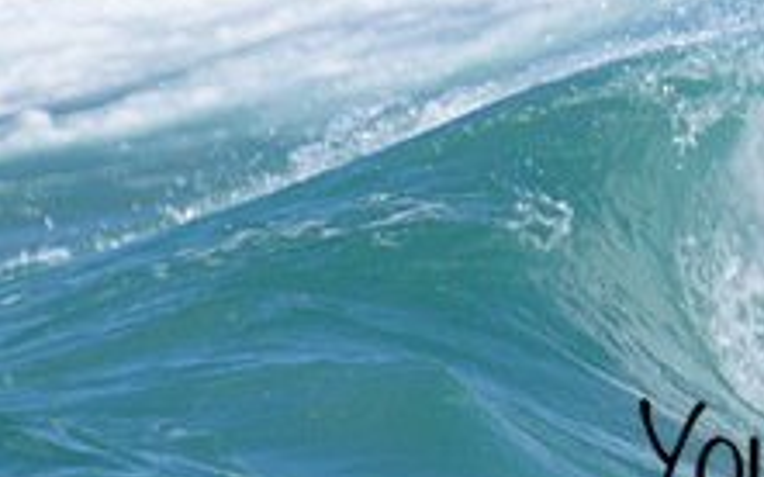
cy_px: 389
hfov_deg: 0.7
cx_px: 1188
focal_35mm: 2906
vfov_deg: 0.5
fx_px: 60492
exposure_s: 1/2000
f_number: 11
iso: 640
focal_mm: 800
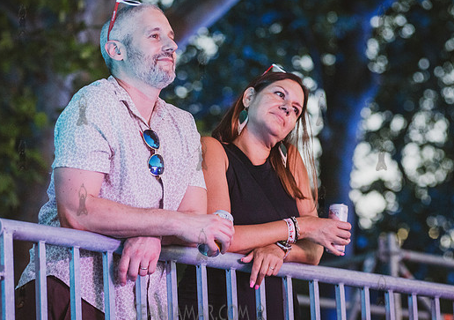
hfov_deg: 13.8
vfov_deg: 9.7
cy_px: 162
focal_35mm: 146
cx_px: 211
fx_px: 1873
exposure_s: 1/160
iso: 4000
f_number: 3.5
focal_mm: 120
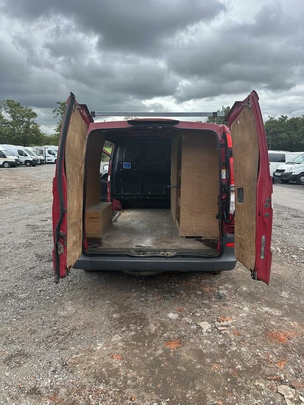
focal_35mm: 24
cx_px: 152
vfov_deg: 71.6
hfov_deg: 56.8
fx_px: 281
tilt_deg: -10.7
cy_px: 202
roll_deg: -0.1
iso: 80
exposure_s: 1/1517
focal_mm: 6.86
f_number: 1.78
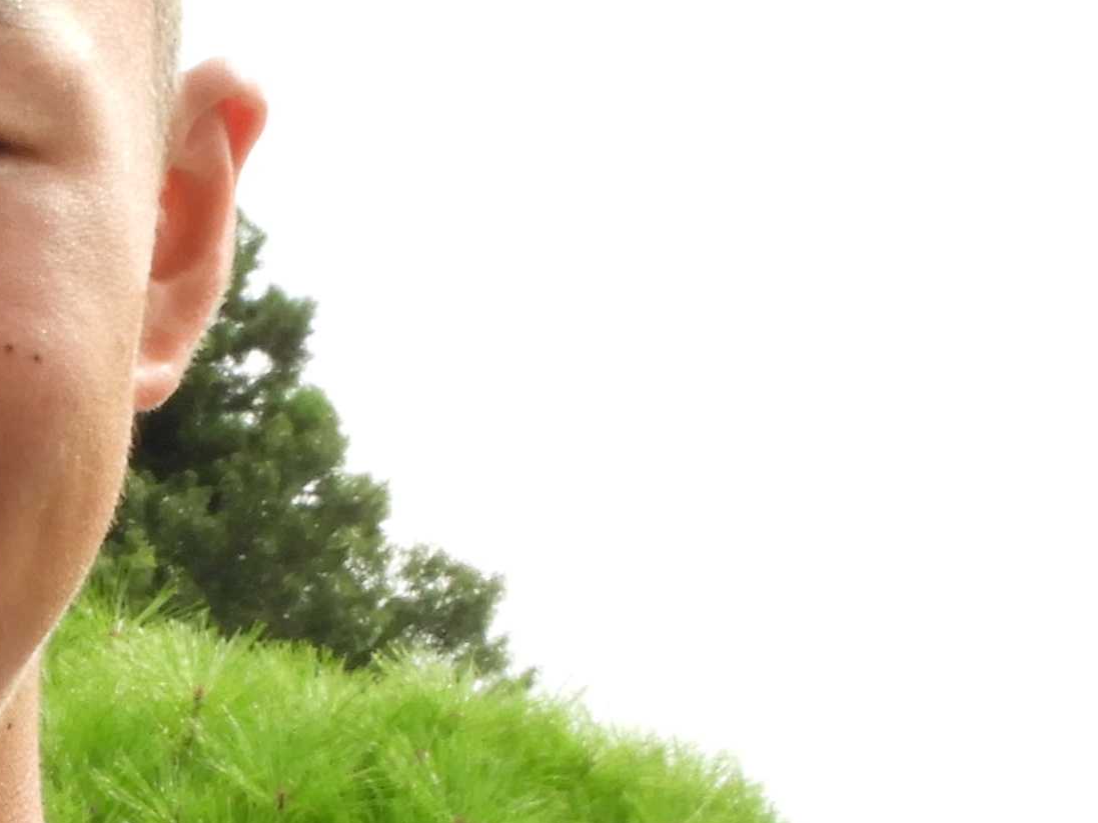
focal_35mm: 189
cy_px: 1157
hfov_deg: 10.2
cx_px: -415
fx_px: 5996
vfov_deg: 7.7
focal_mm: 7.2
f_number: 7.6
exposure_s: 1/80
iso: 100
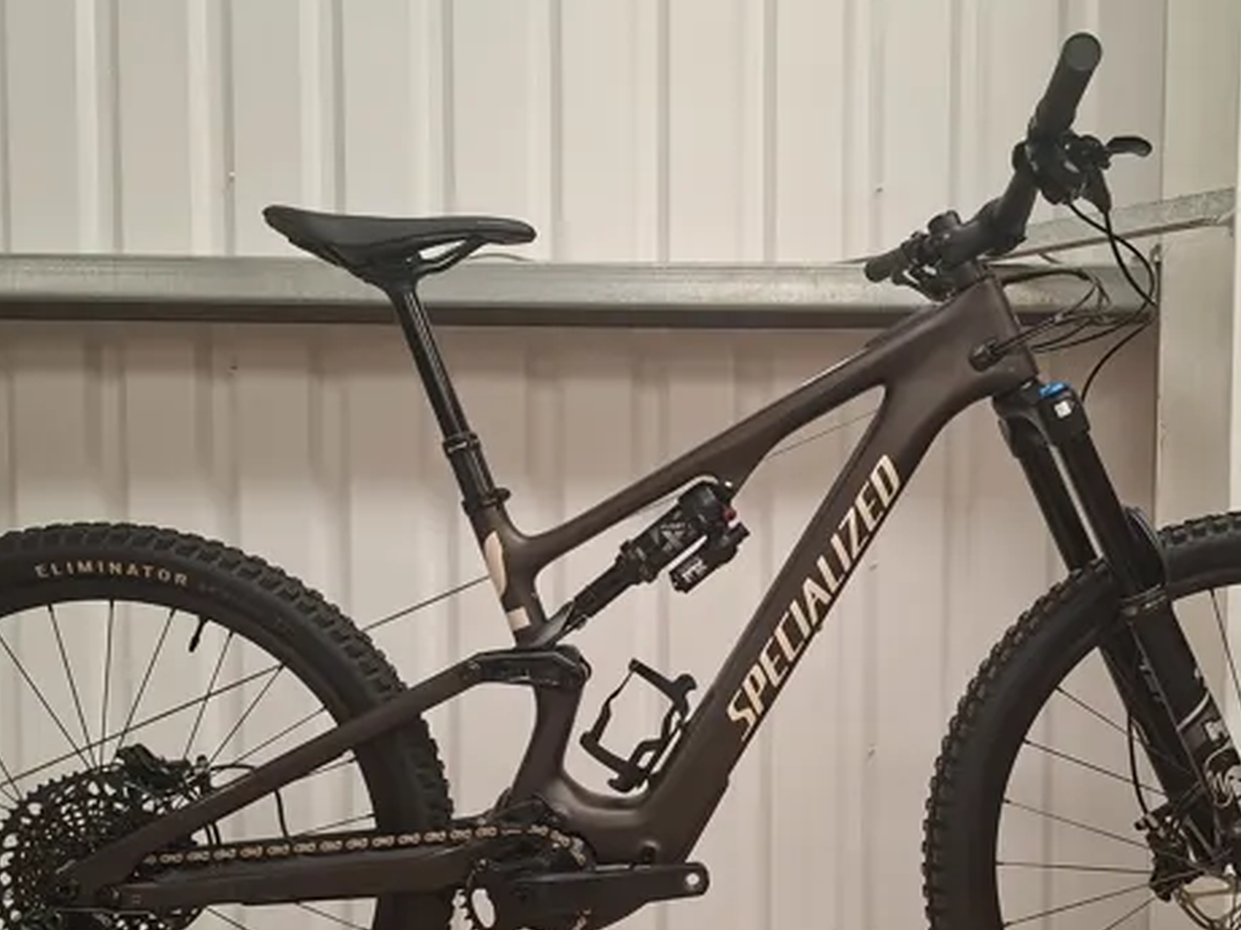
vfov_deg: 35.6
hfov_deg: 46.6
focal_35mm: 40
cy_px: 615
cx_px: 737
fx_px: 1434
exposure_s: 1/33
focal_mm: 5.54
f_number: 1.8
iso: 400
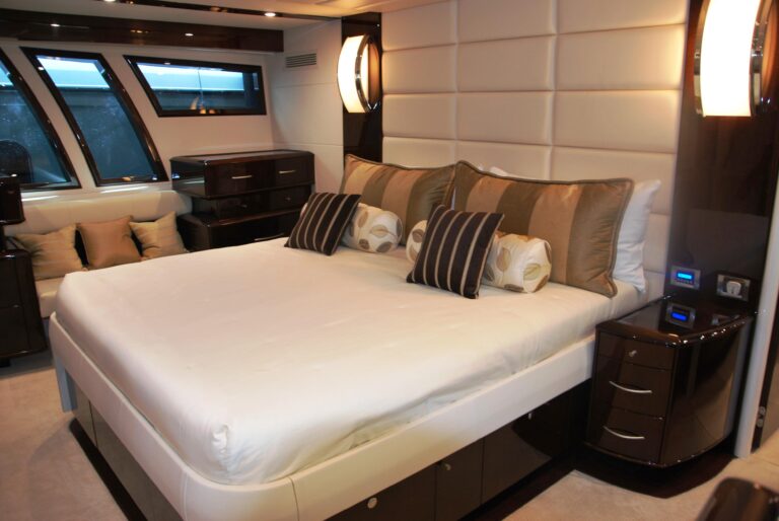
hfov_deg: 67.3
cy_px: 260
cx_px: 390
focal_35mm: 27
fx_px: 585
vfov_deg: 48.0
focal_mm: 18
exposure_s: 1/4
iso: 200
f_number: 3.5
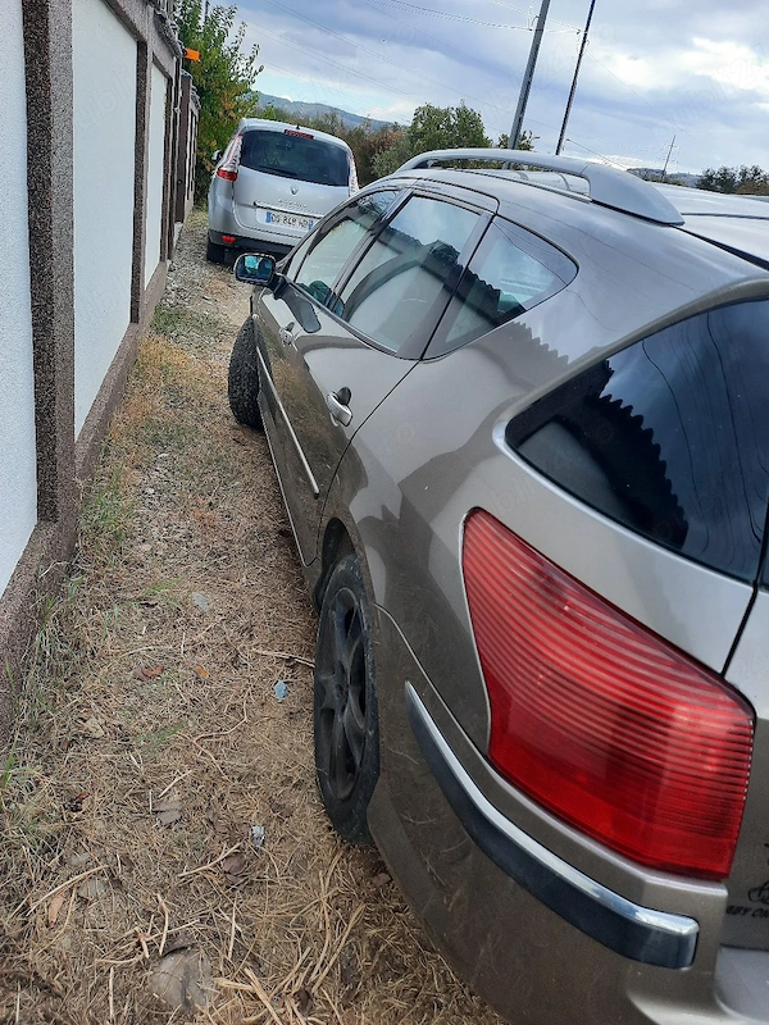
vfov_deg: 69.4
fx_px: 741
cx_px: 384
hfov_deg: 54.9
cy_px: 512
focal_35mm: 25
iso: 40
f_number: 2
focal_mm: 4.6
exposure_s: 1/100
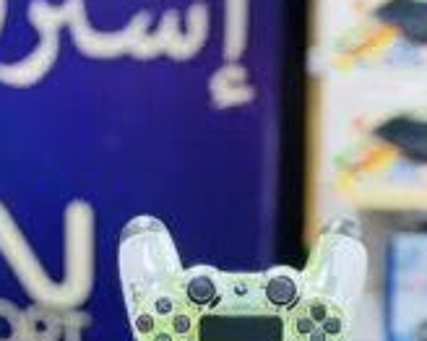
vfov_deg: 8.4
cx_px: 263
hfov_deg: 10.6
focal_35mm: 183
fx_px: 2311
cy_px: 359
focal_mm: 9
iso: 250
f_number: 2.8
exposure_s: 1/33
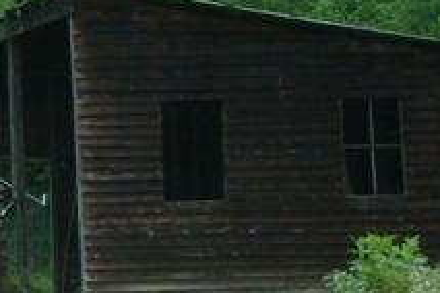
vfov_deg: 4.0
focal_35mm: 345
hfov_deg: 6.0
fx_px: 4216
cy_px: 227
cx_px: 130
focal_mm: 25.9
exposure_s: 1/160
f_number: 4.5
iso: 400
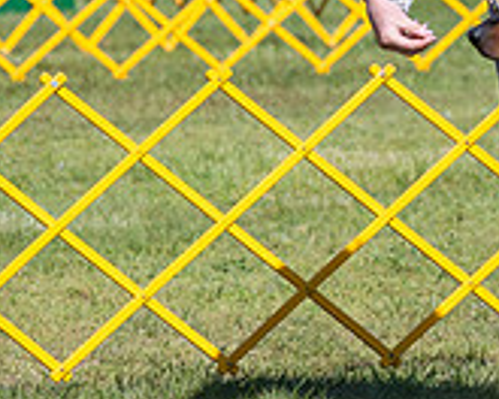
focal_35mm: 697
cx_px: 576
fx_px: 10294
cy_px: -66
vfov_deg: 2.2
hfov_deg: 2.8
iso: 400
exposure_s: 1/2000
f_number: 6.3
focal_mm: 181
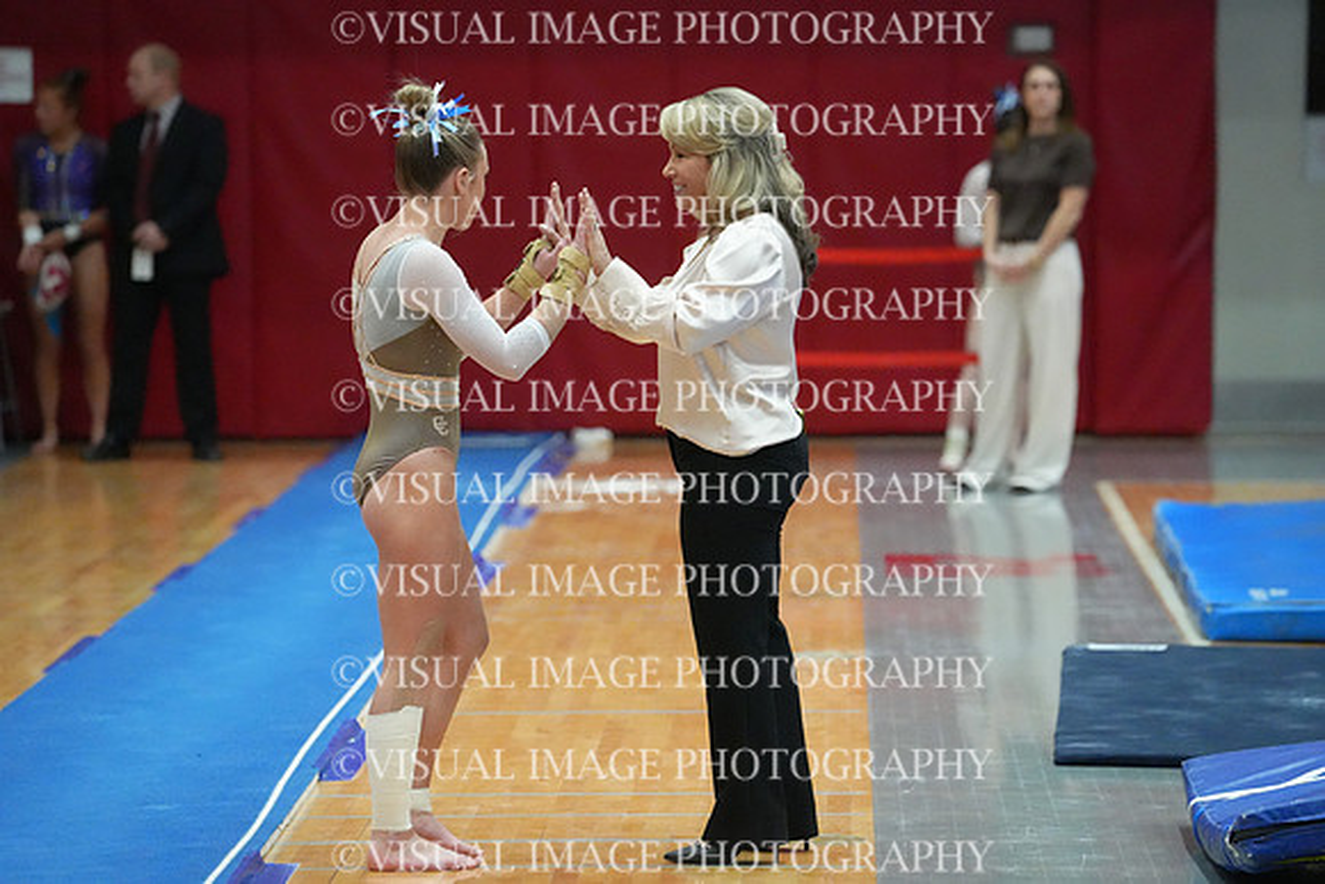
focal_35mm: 200
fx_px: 7362
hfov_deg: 10.3
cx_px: 662
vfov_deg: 6.9
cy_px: 442
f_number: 4
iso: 16000
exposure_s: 1/1250
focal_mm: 200
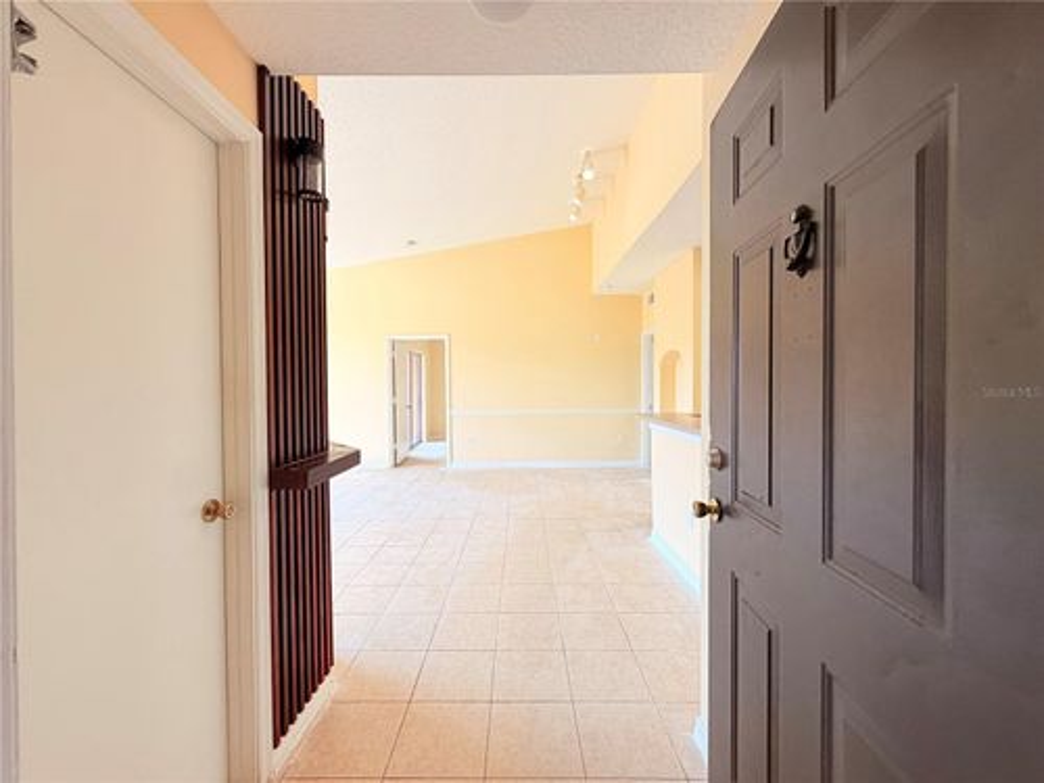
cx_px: 522
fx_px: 422
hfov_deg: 102.1
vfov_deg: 85.7
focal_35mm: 14
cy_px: 392
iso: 125
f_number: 2.2
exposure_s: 1/120
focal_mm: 2.22
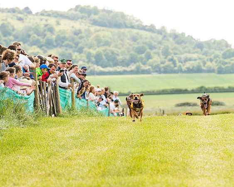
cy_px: 99
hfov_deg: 6.9
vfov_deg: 5.5
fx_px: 1946
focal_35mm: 281
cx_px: 137
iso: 400
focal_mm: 155
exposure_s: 1/1250
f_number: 4
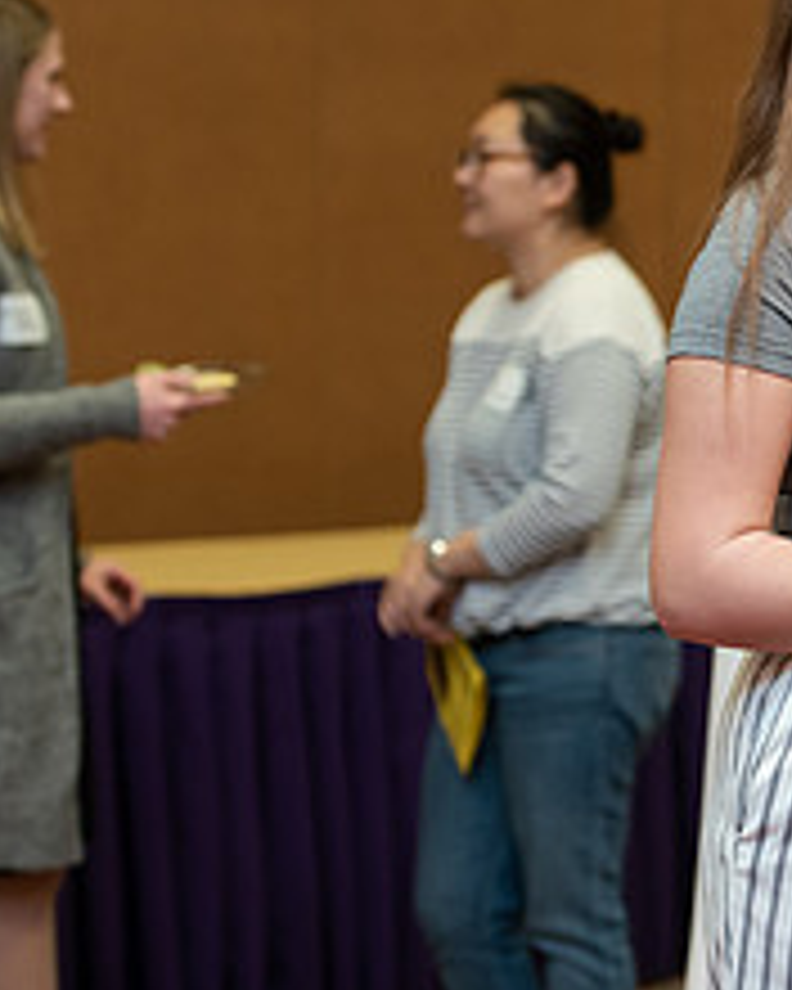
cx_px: 968
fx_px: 5069
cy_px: 466
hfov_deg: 8.8
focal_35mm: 173
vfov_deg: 11.2
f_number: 3.2
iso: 1250
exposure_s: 1/200
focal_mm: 70
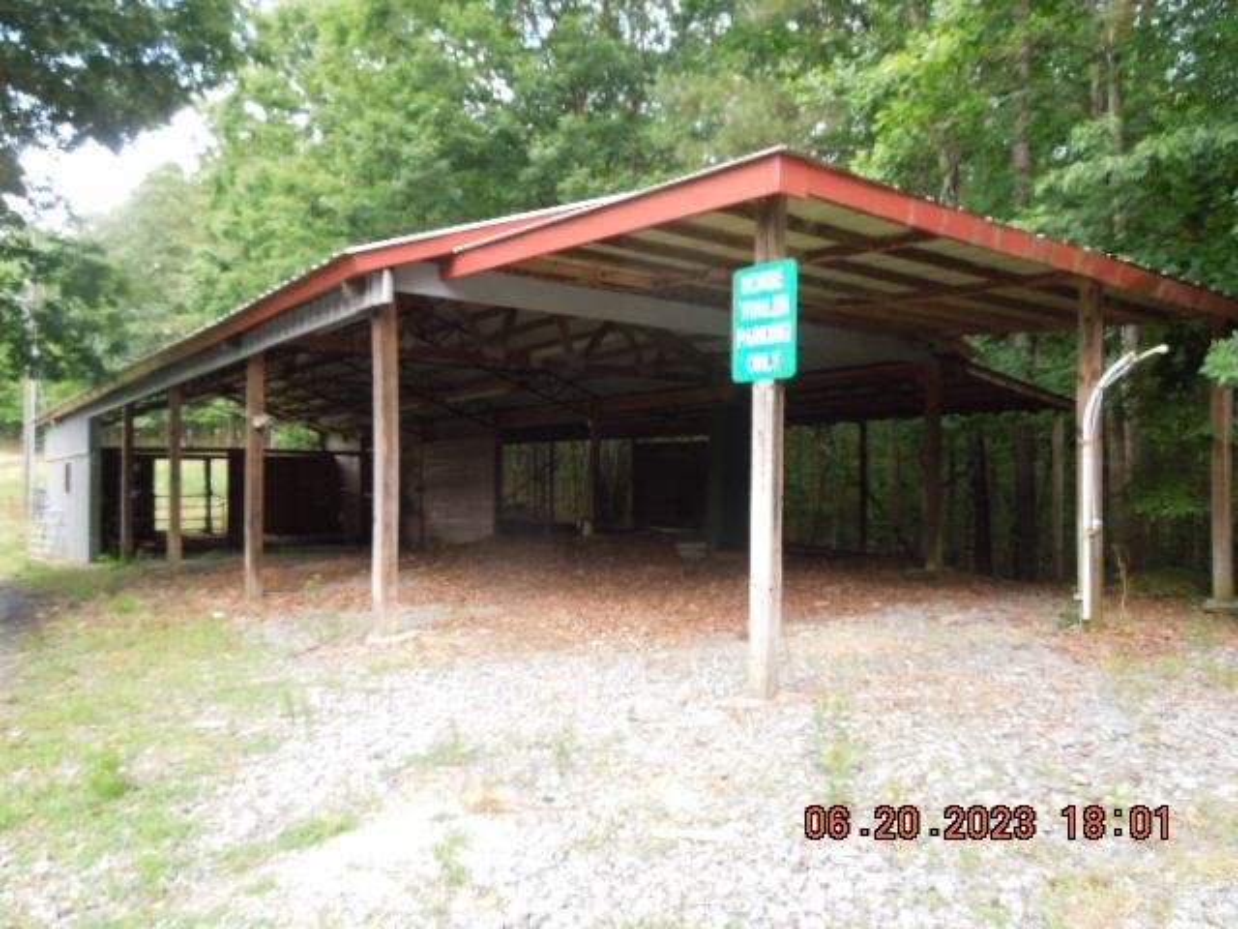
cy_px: 464
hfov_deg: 69.4
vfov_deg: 54.9
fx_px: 894
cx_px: 619
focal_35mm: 25
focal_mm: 4.5
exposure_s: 1/50
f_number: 3.3
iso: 100
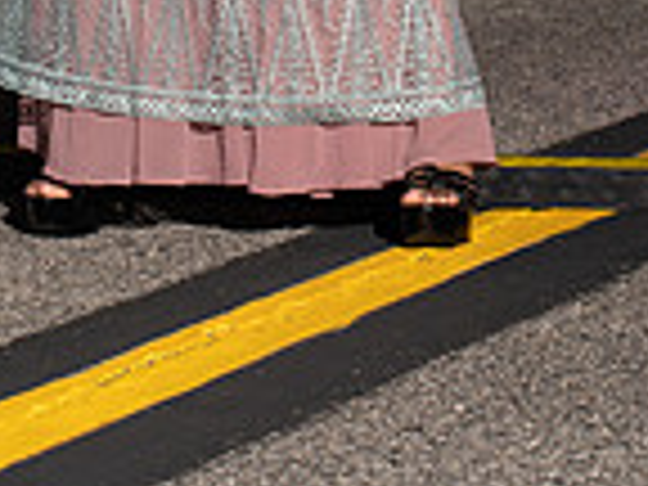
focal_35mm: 300
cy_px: -518
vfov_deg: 4.9
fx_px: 5616
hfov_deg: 6.6
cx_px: 196
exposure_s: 1/200
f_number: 6.3
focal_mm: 100
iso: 1000
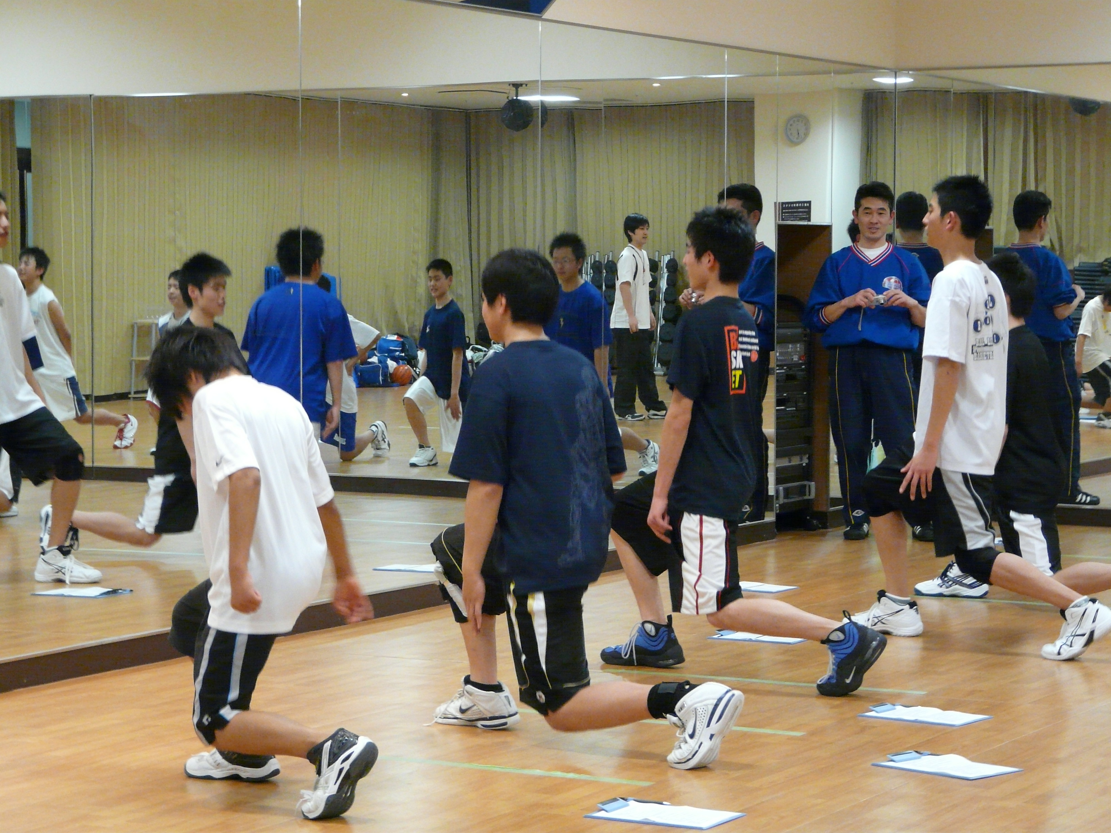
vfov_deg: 15.4
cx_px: 556
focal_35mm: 96
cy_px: 416
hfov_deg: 20.4
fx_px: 3081
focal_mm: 15.8
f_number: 3.6
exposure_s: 1/30
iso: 400
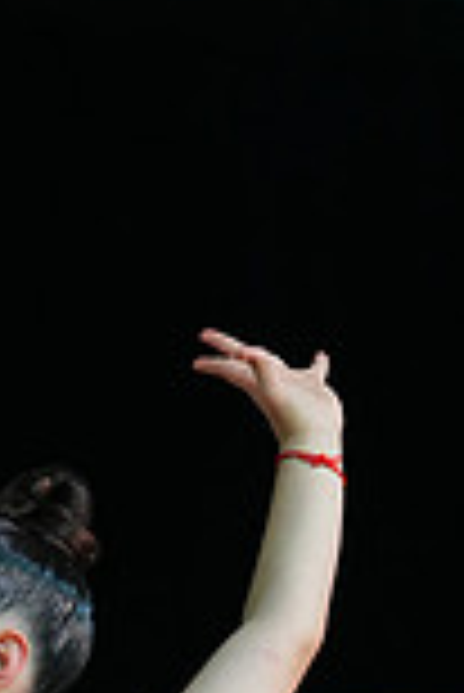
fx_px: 8198
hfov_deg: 3.2
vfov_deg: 4.8
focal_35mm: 425
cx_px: -331
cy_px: 1125
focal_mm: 113
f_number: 2.8
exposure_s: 1/320
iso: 1250
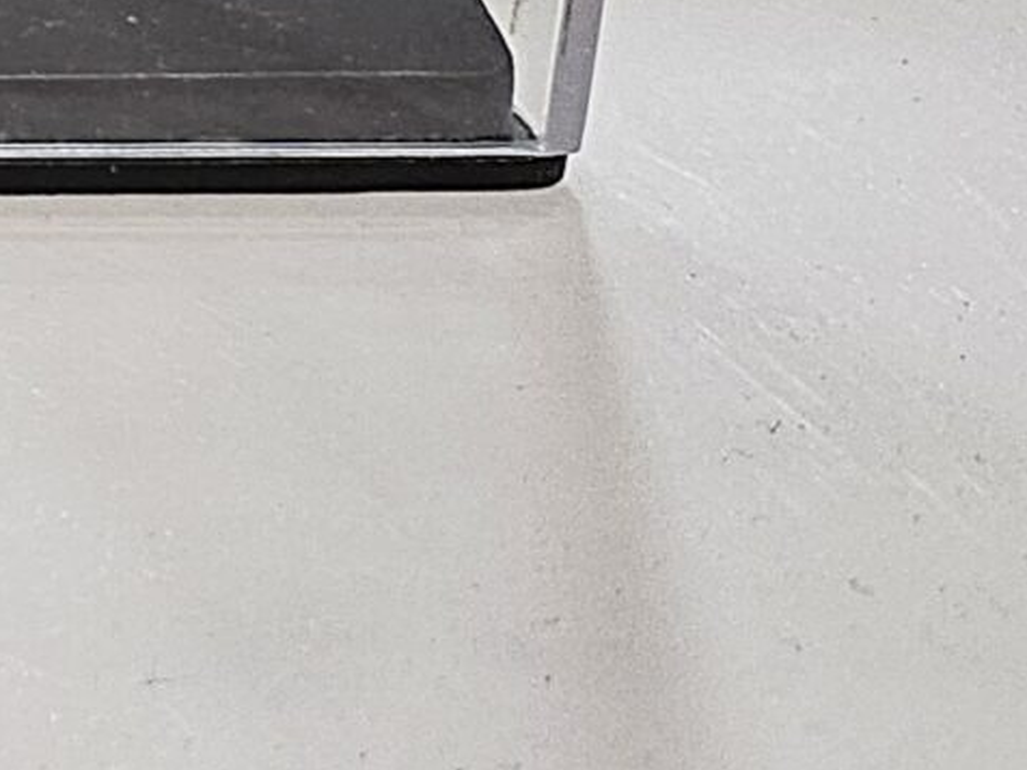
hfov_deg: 11.8
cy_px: -362
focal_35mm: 129
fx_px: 3827
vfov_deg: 11.1
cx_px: -1594
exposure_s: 1/100
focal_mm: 5
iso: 160
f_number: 1.8
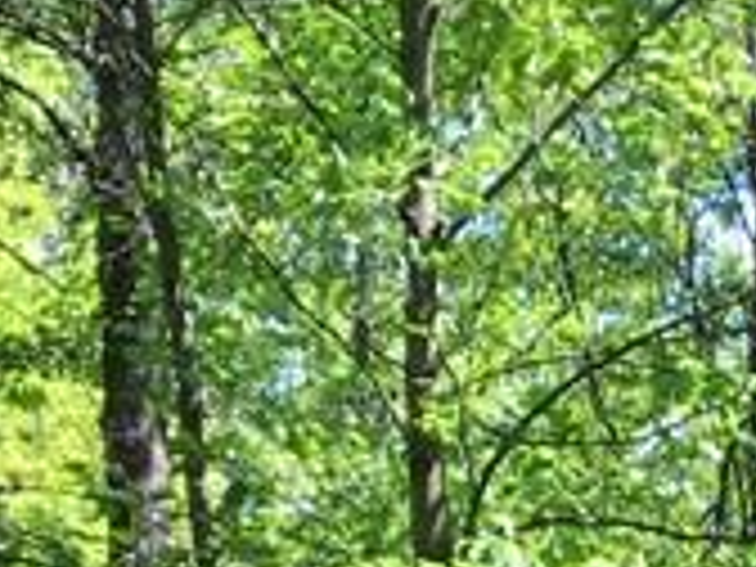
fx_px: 3866
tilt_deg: -8.1
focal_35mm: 177
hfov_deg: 10.5
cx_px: 1395
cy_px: 1462
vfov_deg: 7.7
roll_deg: -0.7
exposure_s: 1/234
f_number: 2.2
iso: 25
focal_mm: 4.15
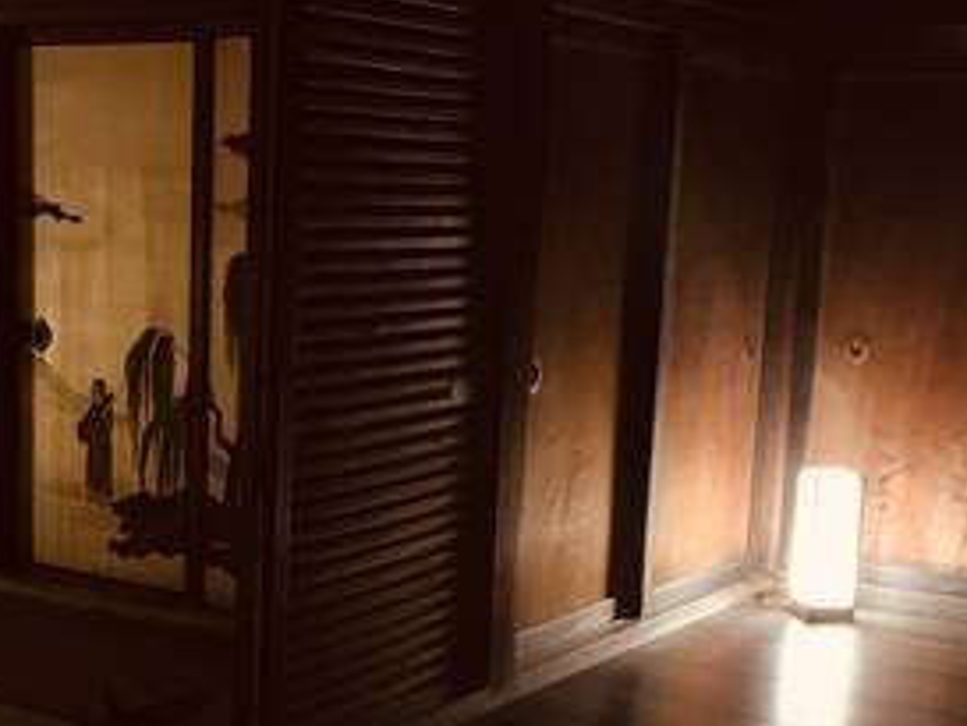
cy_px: 478
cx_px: 259
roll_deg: -0.9
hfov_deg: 31.2
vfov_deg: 23.9
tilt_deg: -9.1
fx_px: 1705
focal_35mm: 61
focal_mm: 4.25
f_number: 1.8
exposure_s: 1/15
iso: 1250
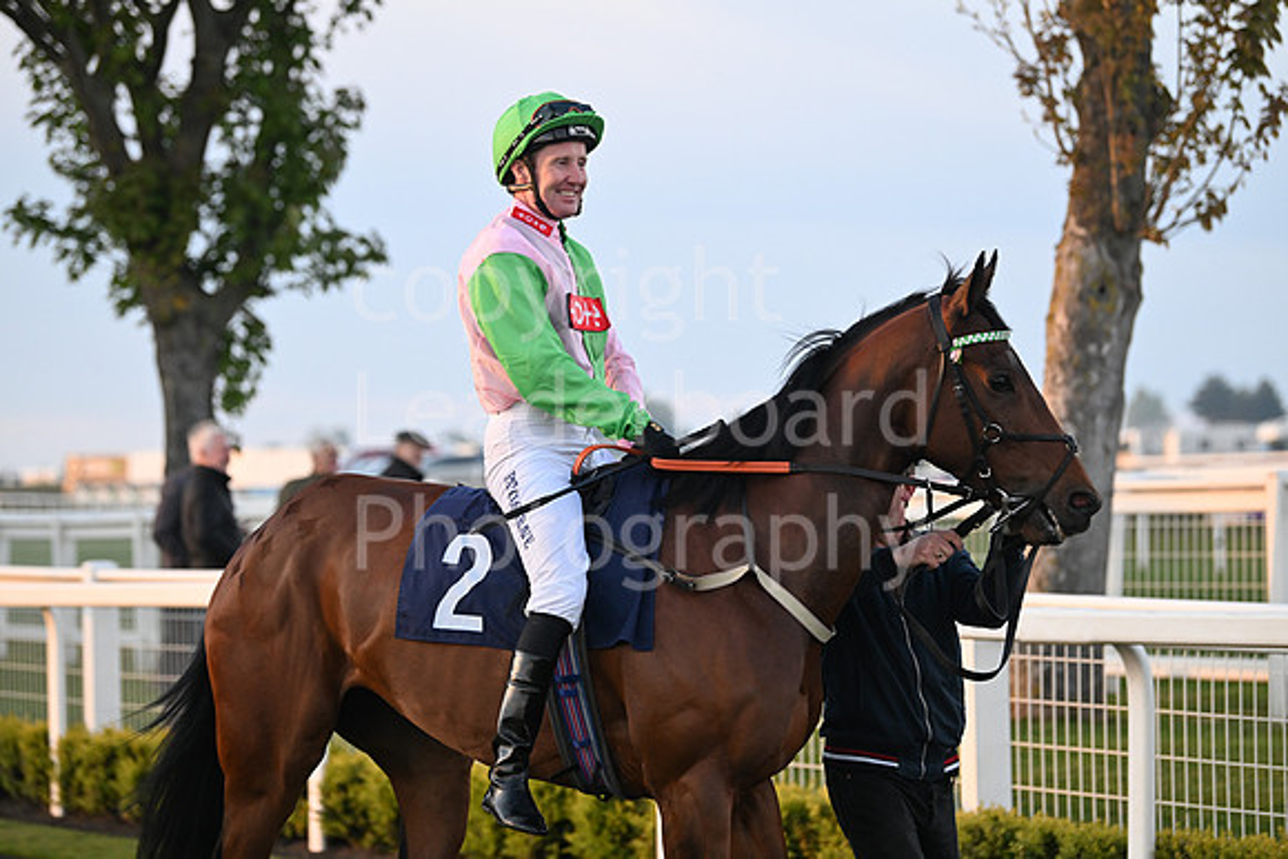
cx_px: 644
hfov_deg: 16.4
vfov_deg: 11.0
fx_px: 4473
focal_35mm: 125
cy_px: 430
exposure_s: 1/1000
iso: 1600
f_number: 3.5
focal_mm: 125
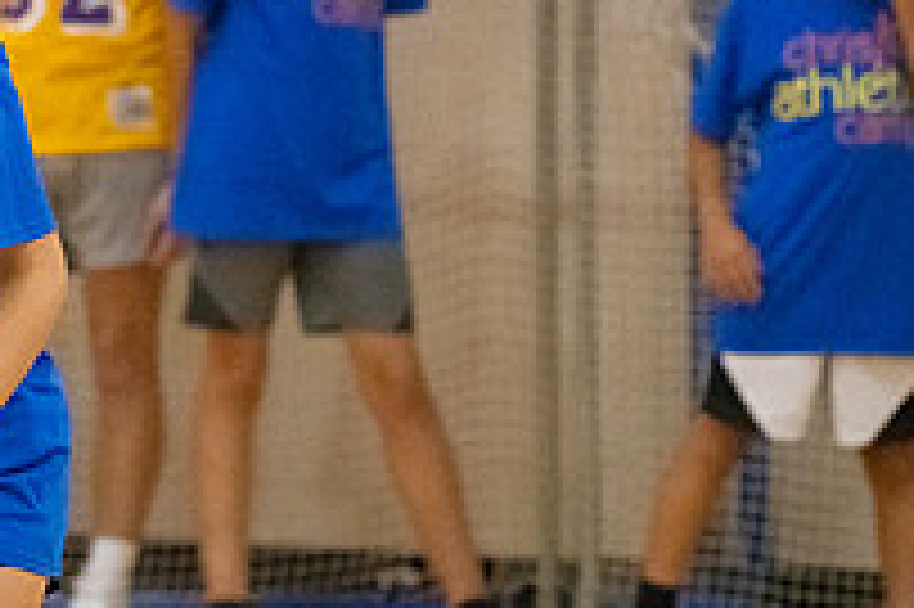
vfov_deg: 3.1
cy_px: 191
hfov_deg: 4.6
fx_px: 11238
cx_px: -261
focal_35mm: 443
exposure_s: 1/800
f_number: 4
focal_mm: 155
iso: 10000
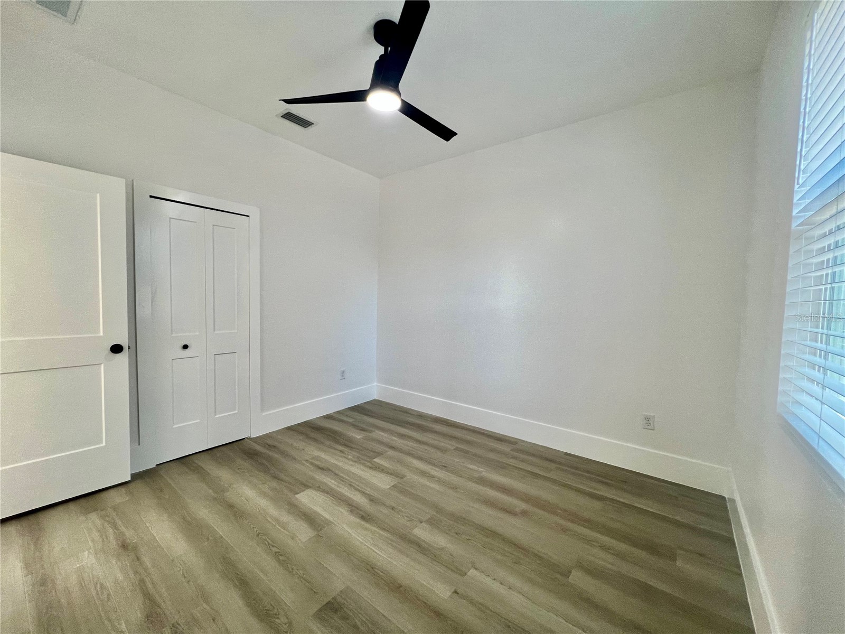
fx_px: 317
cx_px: 422
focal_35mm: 13
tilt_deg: -2.7
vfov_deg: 89.9
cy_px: 317
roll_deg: -1.5
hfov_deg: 106.2
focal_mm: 1.57
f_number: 1.8
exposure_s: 1/100
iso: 80
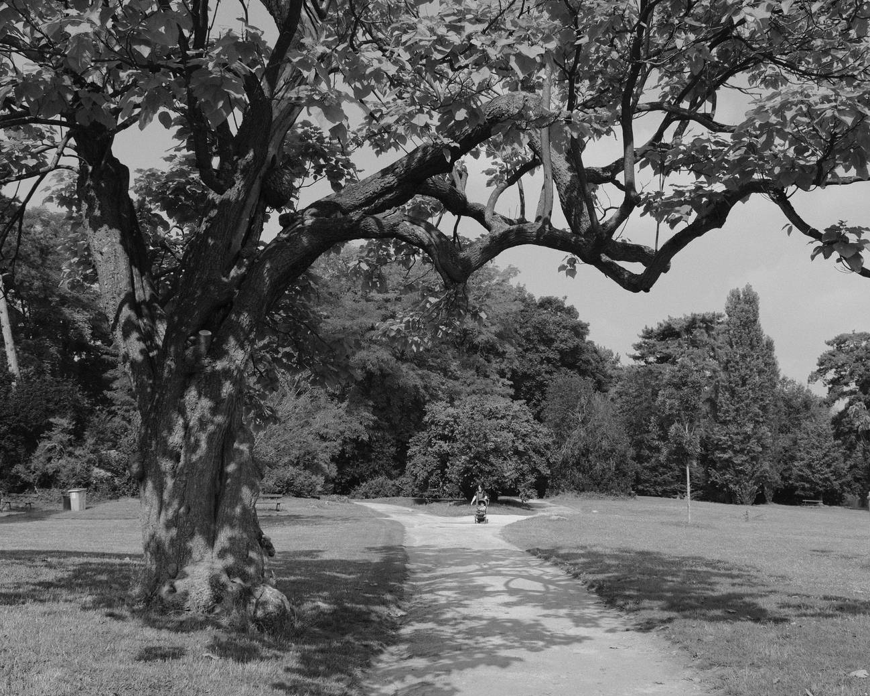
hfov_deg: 49.0
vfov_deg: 40.1
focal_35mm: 37
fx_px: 953
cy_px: 349
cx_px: 494
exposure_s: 1/640
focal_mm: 21.2
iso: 640
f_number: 8
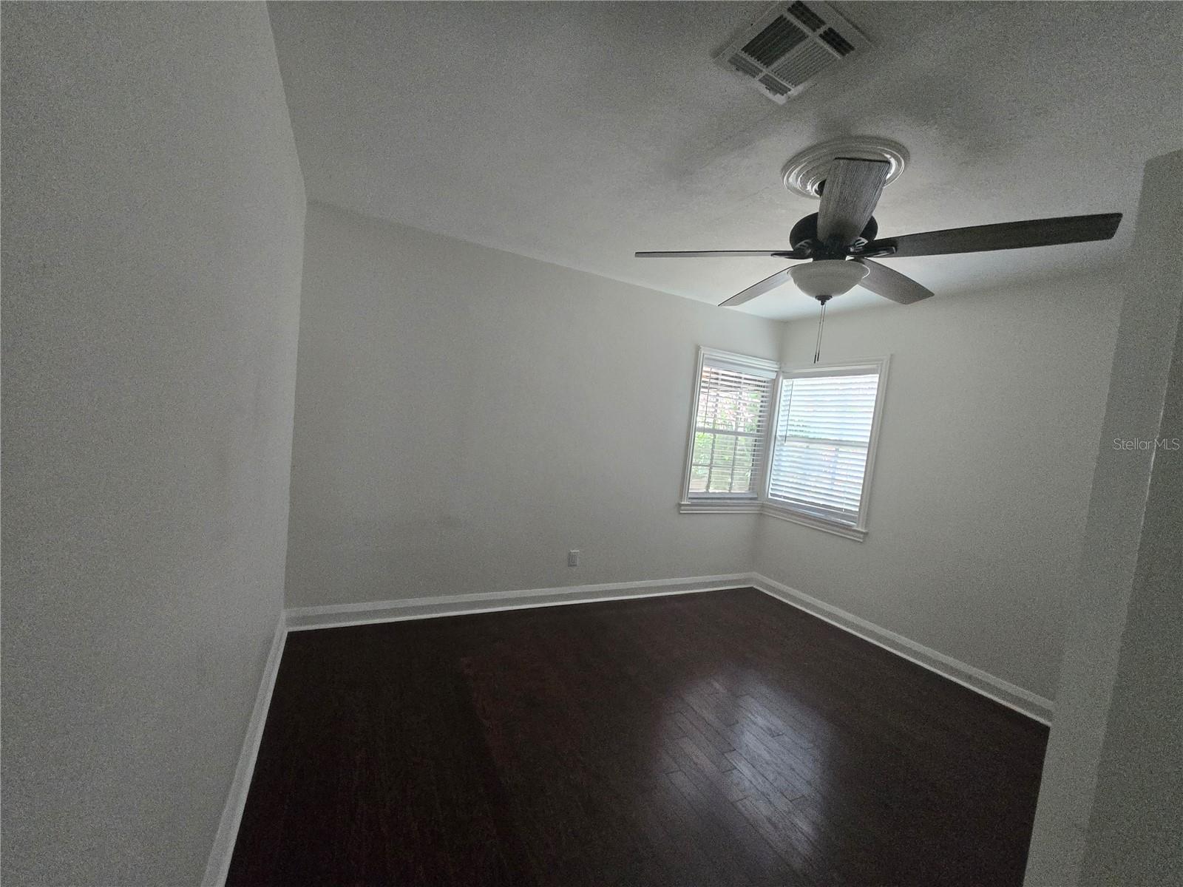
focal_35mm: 13
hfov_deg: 106.2
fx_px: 444
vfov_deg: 89.9
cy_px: 444
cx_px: 592
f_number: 2.2
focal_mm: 1.7
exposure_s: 1/60
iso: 500
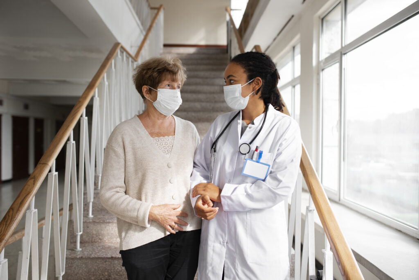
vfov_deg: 37.9
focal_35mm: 35
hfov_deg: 54.4
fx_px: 408
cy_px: 140
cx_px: 210
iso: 250
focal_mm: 35
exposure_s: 1/320
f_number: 2.8
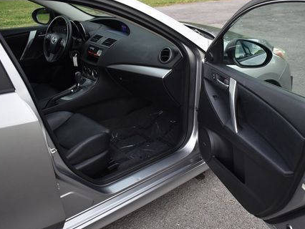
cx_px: 185
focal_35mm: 39
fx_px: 344
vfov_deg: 36.9
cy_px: 111
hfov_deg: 47.5
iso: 560
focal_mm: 18
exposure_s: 1/250
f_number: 3.5
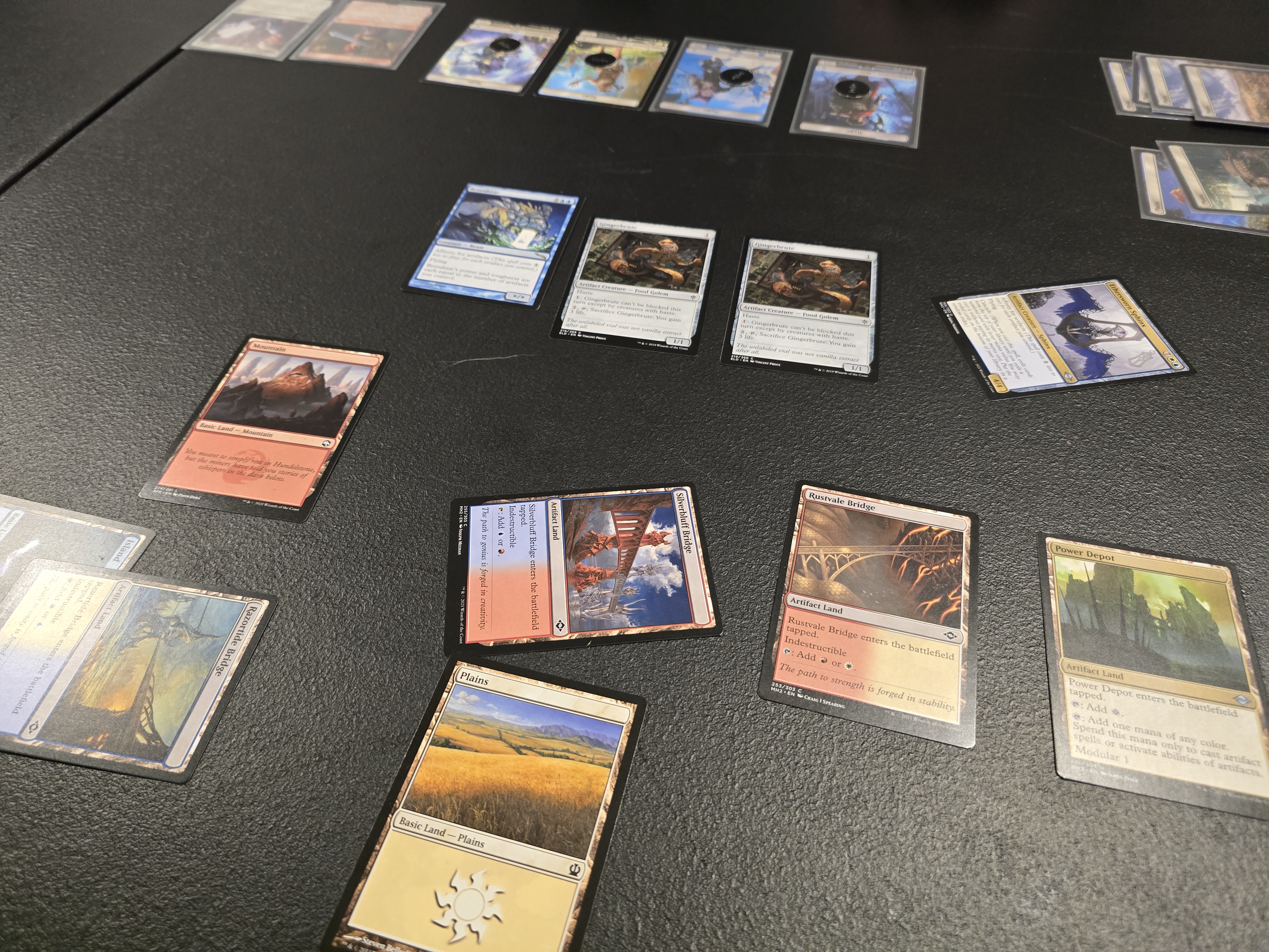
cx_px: 634
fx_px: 843
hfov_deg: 73.9
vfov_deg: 58.9
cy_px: 476
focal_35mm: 23
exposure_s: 1/120
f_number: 1.7
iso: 1000
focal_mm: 6.3
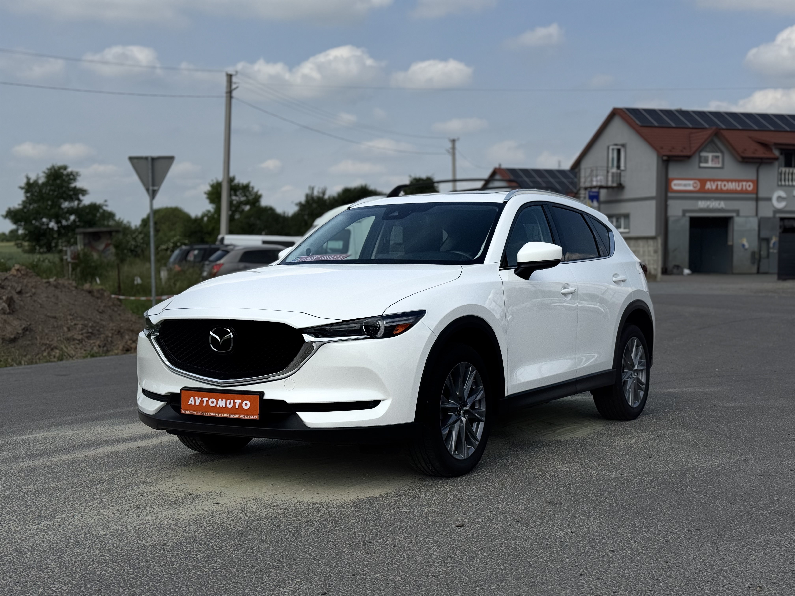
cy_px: 298
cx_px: 398
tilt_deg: -2.5
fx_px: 1102
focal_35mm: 48
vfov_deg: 30.3
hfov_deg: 39.7
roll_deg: +0.1
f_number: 1.78
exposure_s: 1/15385
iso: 80
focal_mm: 6.76
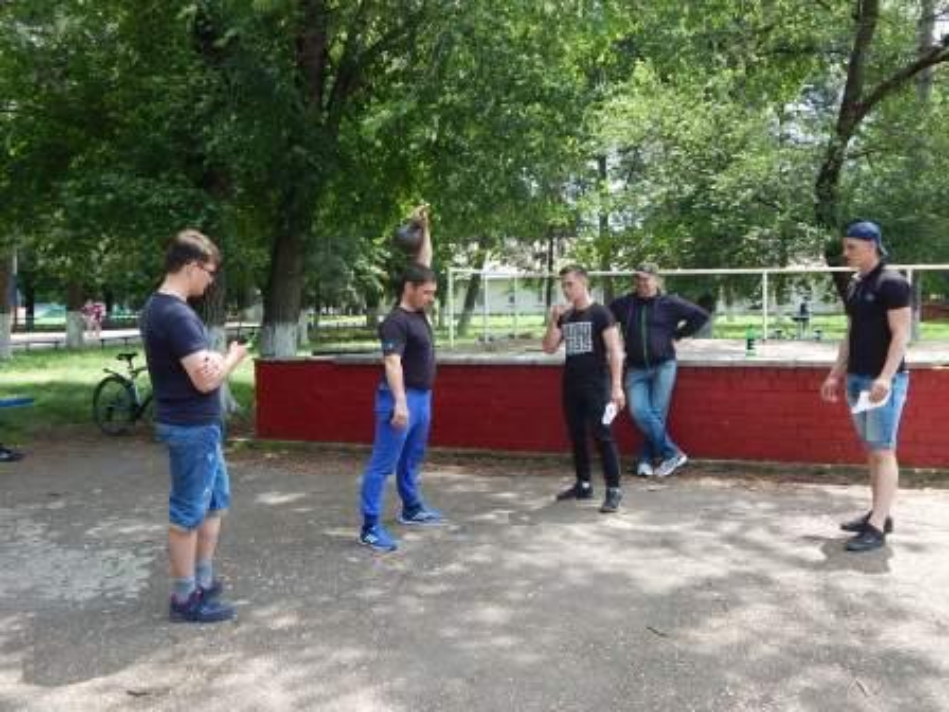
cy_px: 356
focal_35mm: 31
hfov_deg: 58.4
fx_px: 850
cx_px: 474
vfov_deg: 45.4
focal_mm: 5.6
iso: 125
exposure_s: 1/400
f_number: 3.2
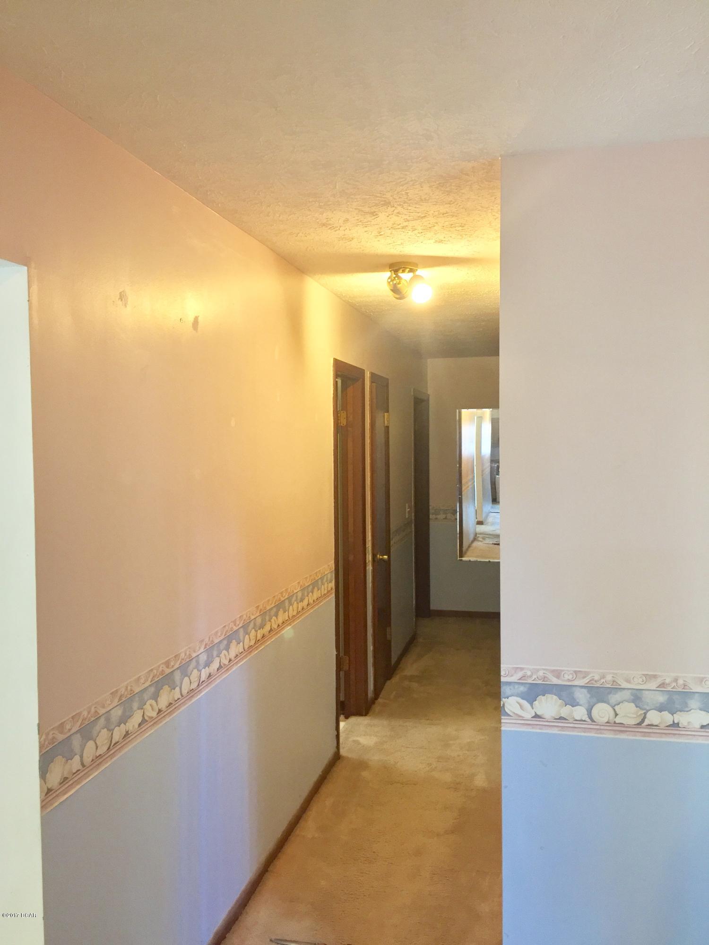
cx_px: 354
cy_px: 472
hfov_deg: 48.2
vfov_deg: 61.7
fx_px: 792
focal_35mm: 29
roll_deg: +0.2
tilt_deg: -1.1
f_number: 2.2
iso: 160
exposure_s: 1/30
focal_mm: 4.15
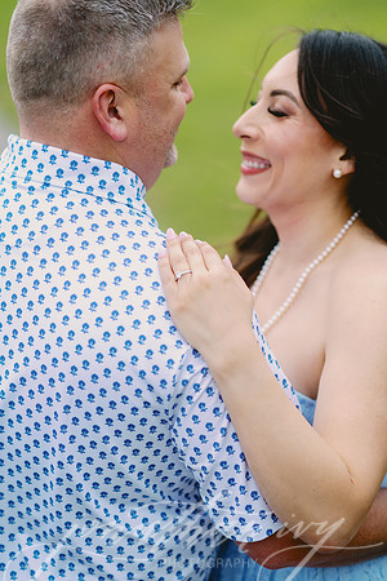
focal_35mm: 85
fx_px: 1371
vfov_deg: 23.9
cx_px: 194
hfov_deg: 16.1
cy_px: 290
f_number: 2
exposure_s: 1/2500
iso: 200
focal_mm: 85
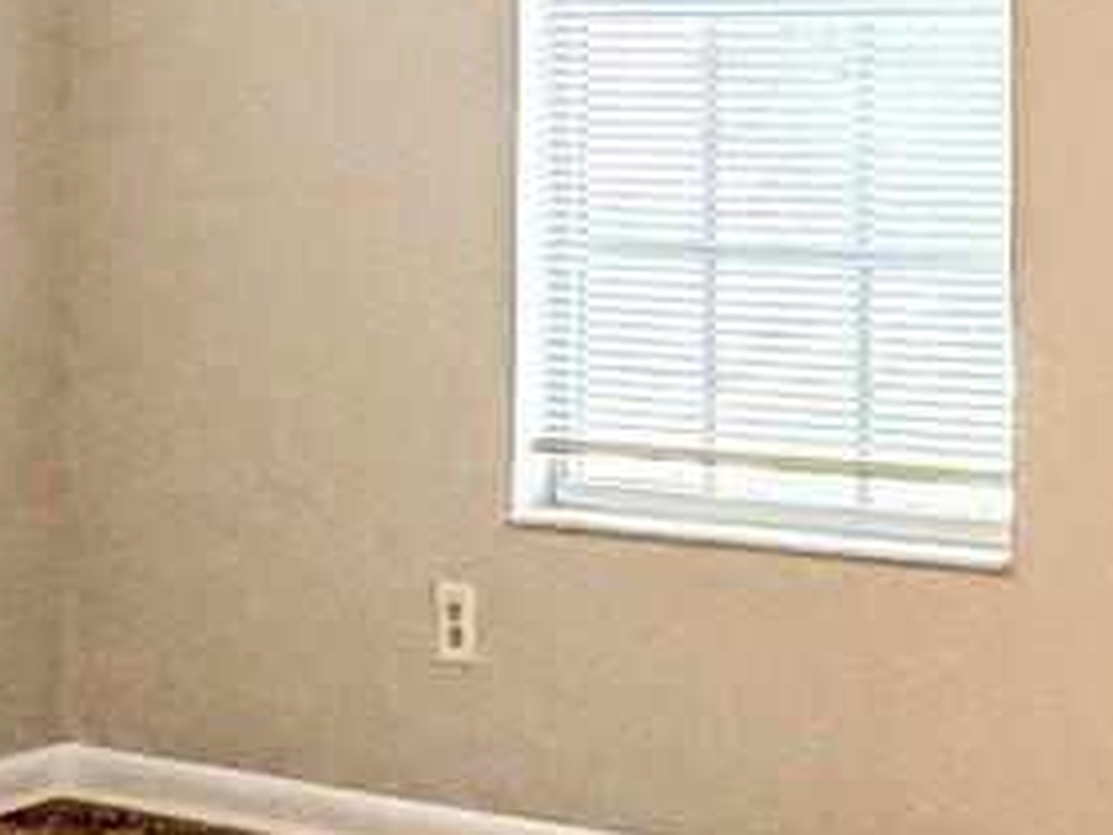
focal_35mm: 80
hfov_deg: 22.1
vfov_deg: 17.8
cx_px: 1415
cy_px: -80
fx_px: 2572
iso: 320
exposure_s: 1/60
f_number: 2.2
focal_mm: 2.22
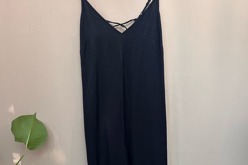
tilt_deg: -11.3
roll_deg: +0.4
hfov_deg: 55.8
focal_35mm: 34
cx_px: 125
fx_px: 234
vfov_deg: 37.8
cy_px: 126
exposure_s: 1/50
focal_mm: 6.86
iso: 200
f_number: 1.78
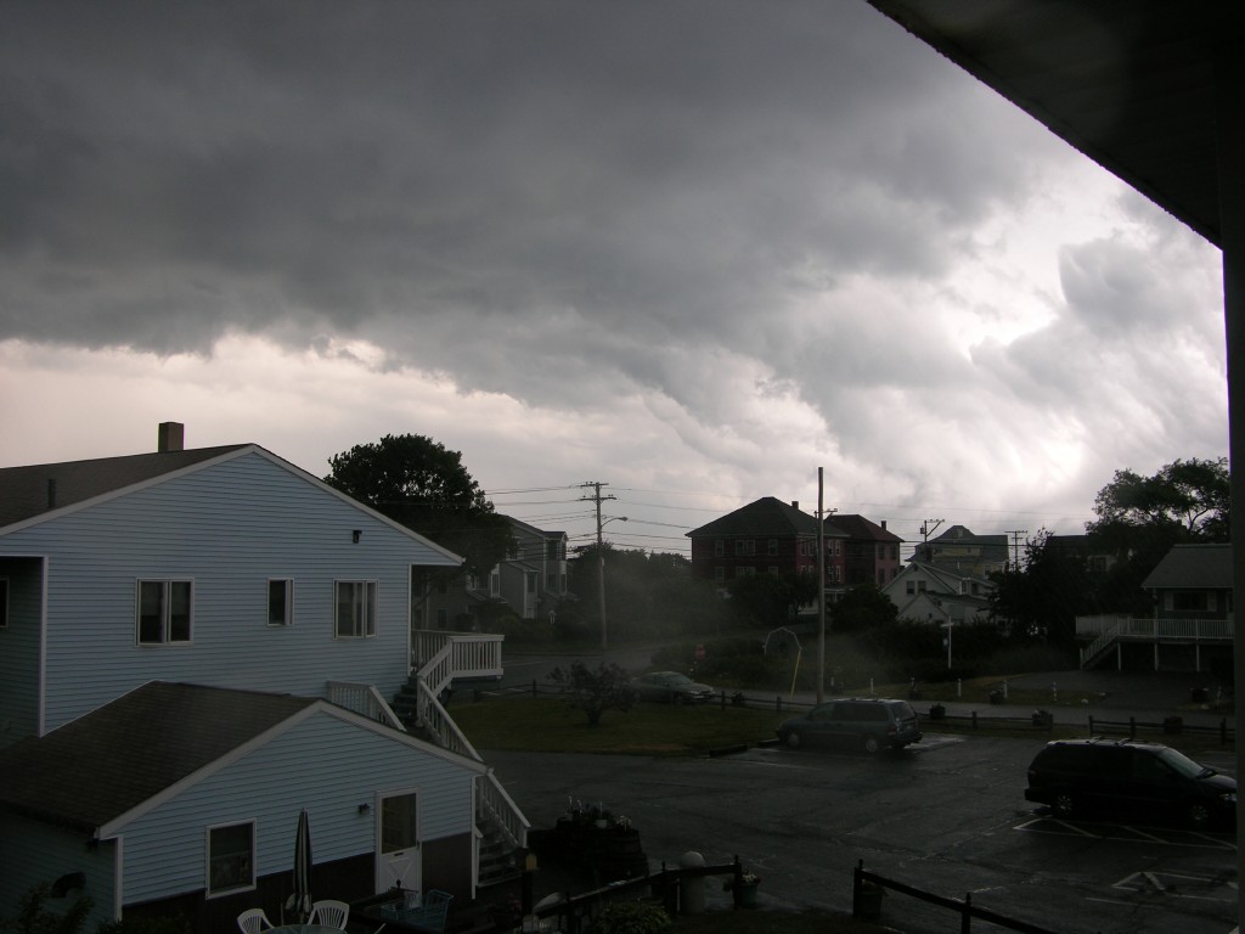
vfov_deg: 40.7
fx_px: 1259
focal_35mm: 35
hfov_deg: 52.6
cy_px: 467
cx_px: 622
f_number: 3.5
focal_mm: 8.9
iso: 50
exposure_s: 1/53.1
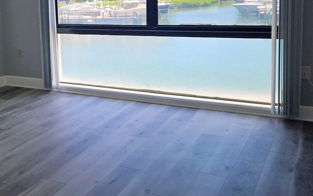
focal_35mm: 48
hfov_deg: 40.6
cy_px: 40
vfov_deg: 26.4
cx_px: 77
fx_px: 409
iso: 25
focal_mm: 5.4
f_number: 1.8
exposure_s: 1/256
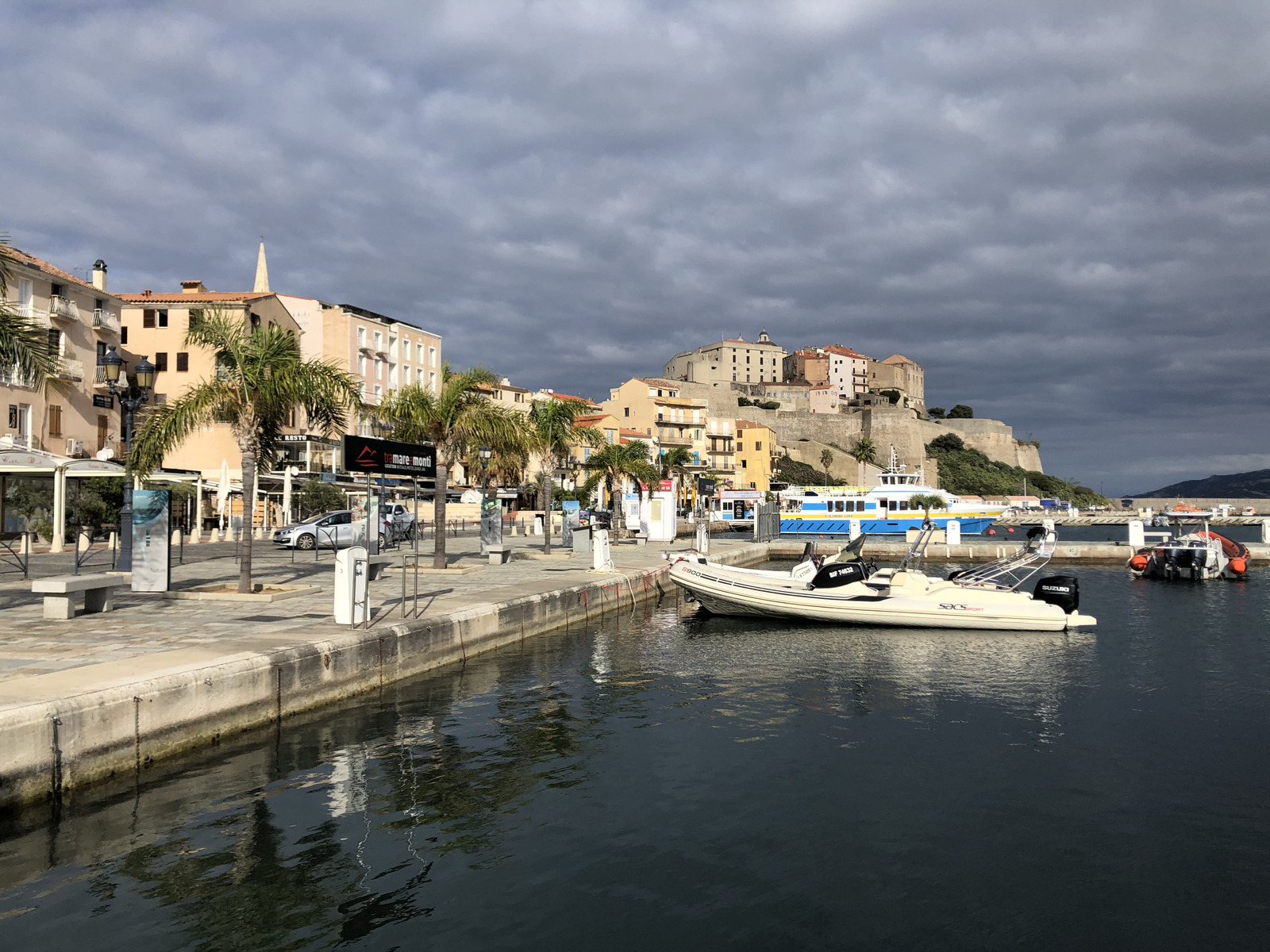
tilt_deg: +2.2
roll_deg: +0.9
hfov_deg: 63.4
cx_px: 635
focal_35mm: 28
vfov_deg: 49.7
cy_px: 476
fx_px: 1027
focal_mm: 4
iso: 20
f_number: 1.8
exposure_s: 1/3745
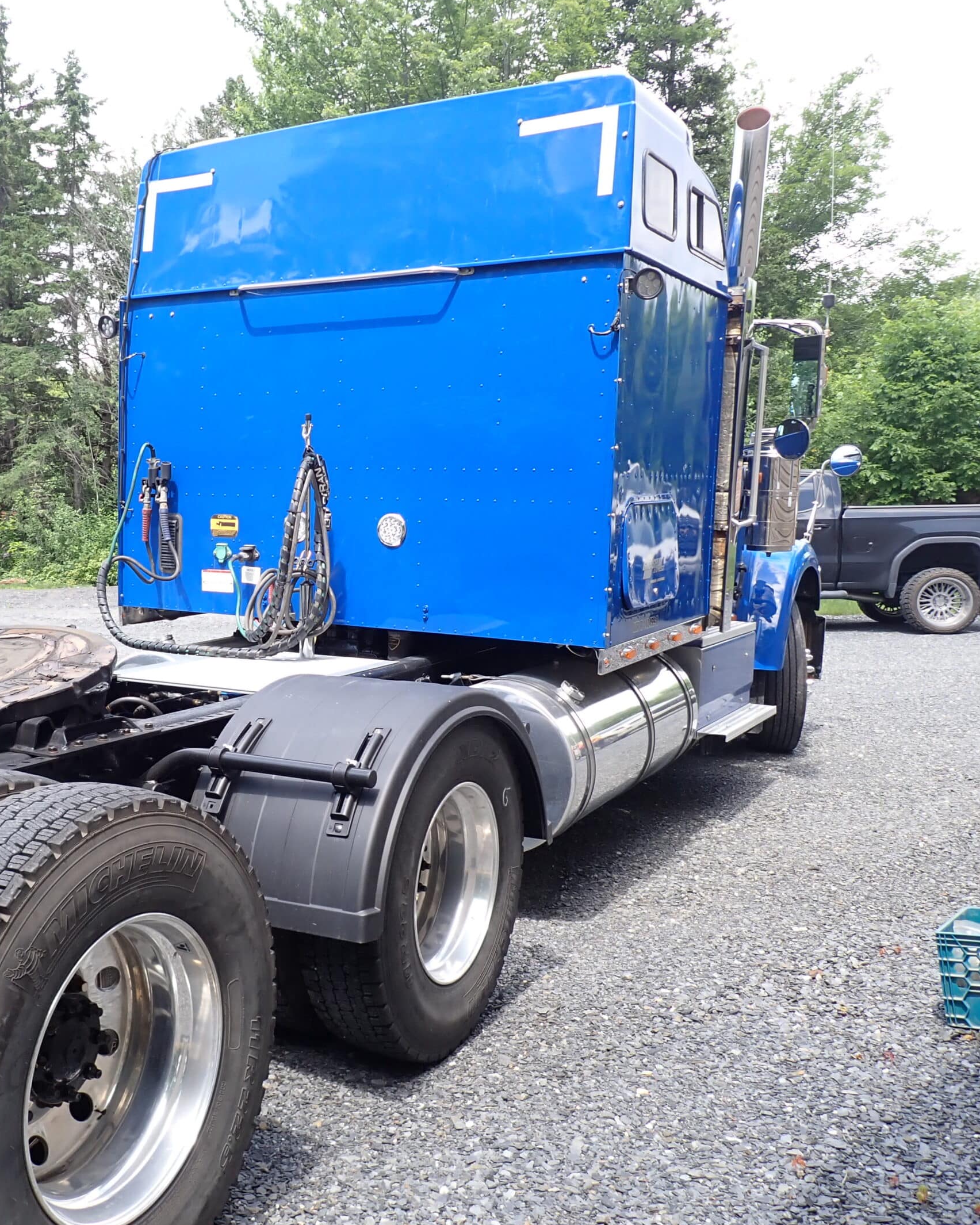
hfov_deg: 42.8
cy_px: 612
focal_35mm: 33
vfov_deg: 54.2
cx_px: 217
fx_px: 1196
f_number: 2.8
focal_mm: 4.5
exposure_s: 1/320
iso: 100
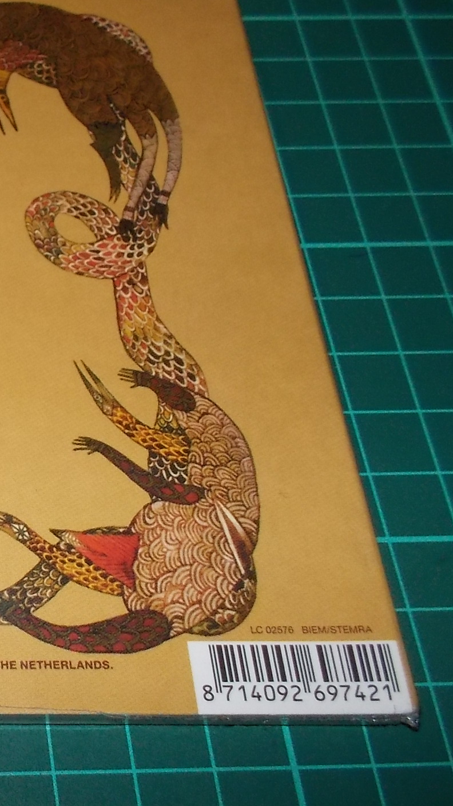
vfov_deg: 40.6
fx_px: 1089
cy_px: 410
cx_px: -165
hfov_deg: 21.0
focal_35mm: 51
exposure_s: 1/30
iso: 200
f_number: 3.3
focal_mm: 4.1
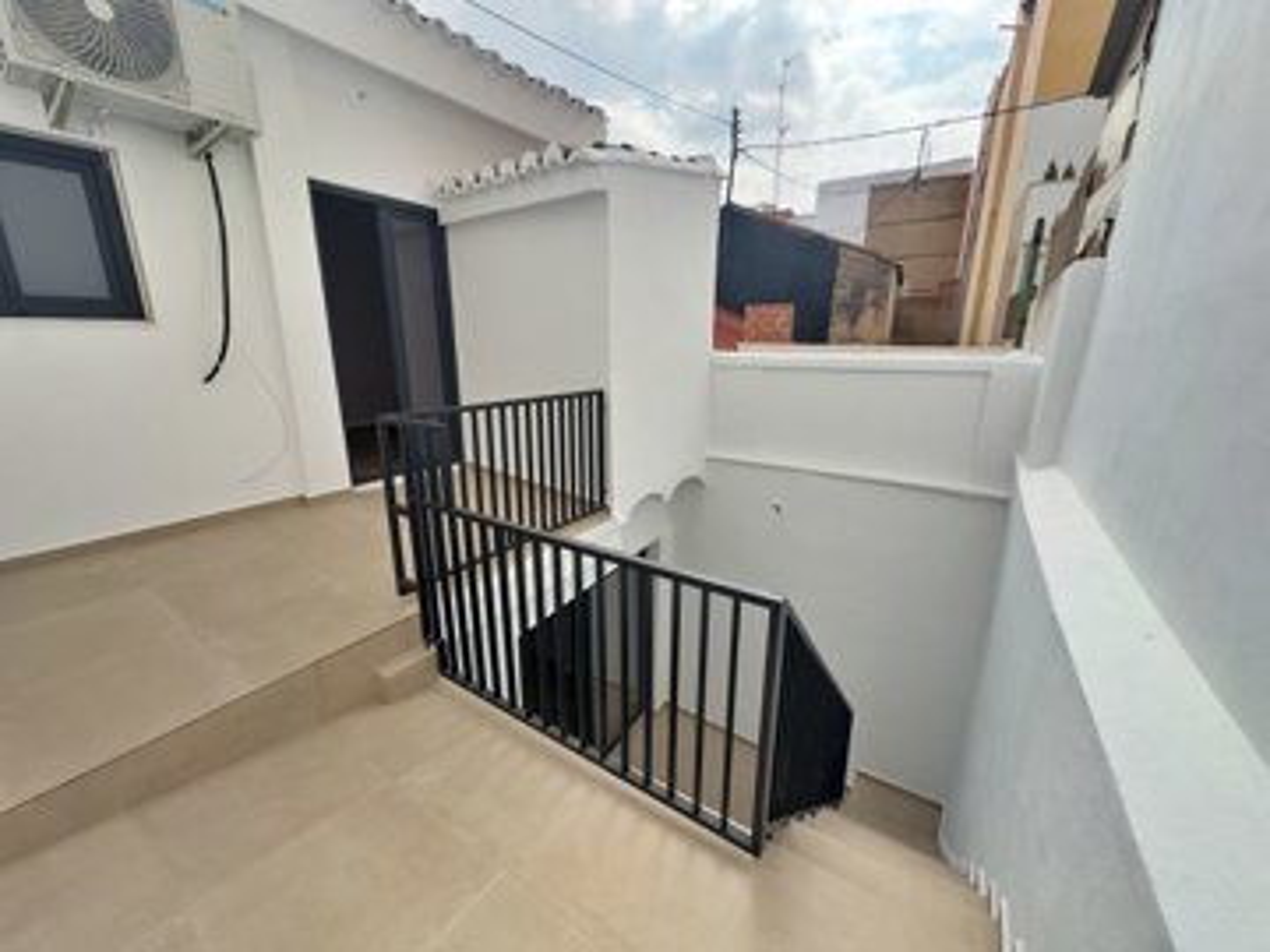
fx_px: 514
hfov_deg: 102.1
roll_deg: -0.4
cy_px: 476
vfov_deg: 85.7
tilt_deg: -13.6
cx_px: 635
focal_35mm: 14
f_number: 2.2
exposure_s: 1/997
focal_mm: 2.22
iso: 50
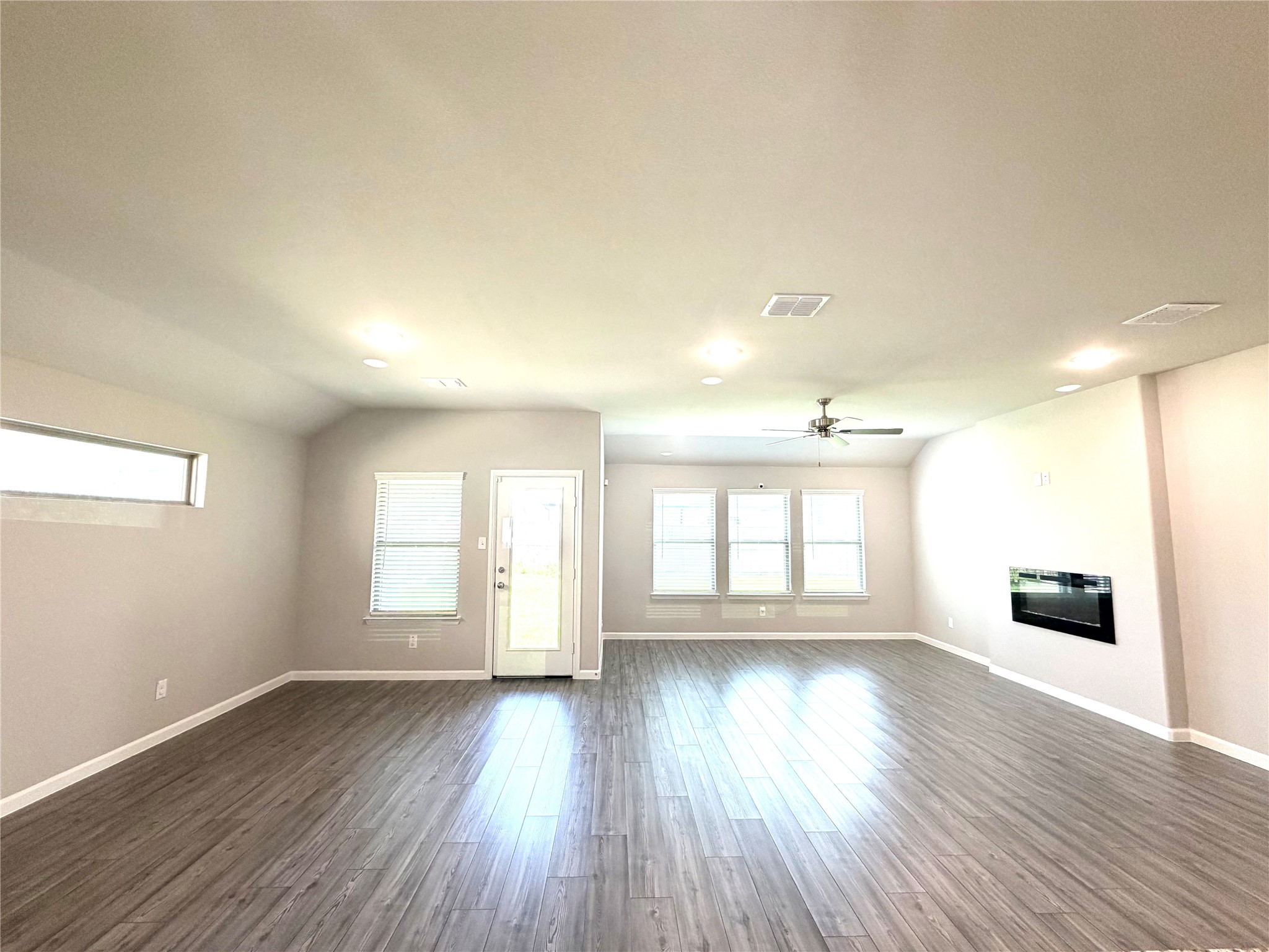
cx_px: 634
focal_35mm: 14
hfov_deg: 102.1
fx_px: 513
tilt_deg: +5.7
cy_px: 476
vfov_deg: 85.7
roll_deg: -0.1
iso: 250
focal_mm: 2.22
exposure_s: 1/120
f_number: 2.2
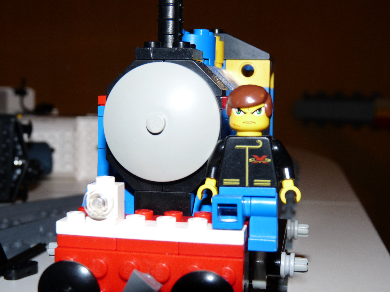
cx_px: 195
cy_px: 146
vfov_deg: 25.7
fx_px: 642
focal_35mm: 57
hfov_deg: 33.8
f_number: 4
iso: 100
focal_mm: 10.1
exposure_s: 1/30
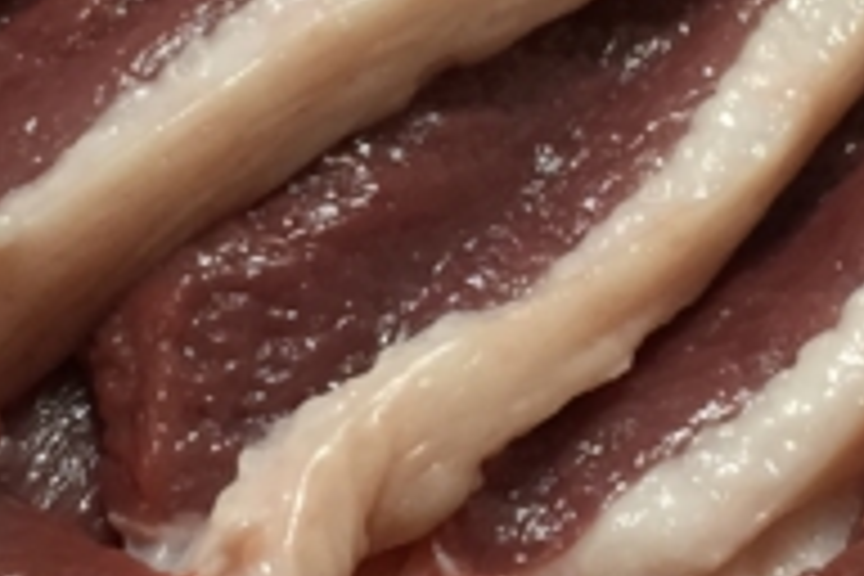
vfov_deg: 10.8
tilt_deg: -54.3
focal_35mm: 126
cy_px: -40
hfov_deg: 16.3
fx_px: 3024
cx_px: 495
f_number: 2.2
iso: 100
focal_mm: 4.15
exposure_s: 1/30
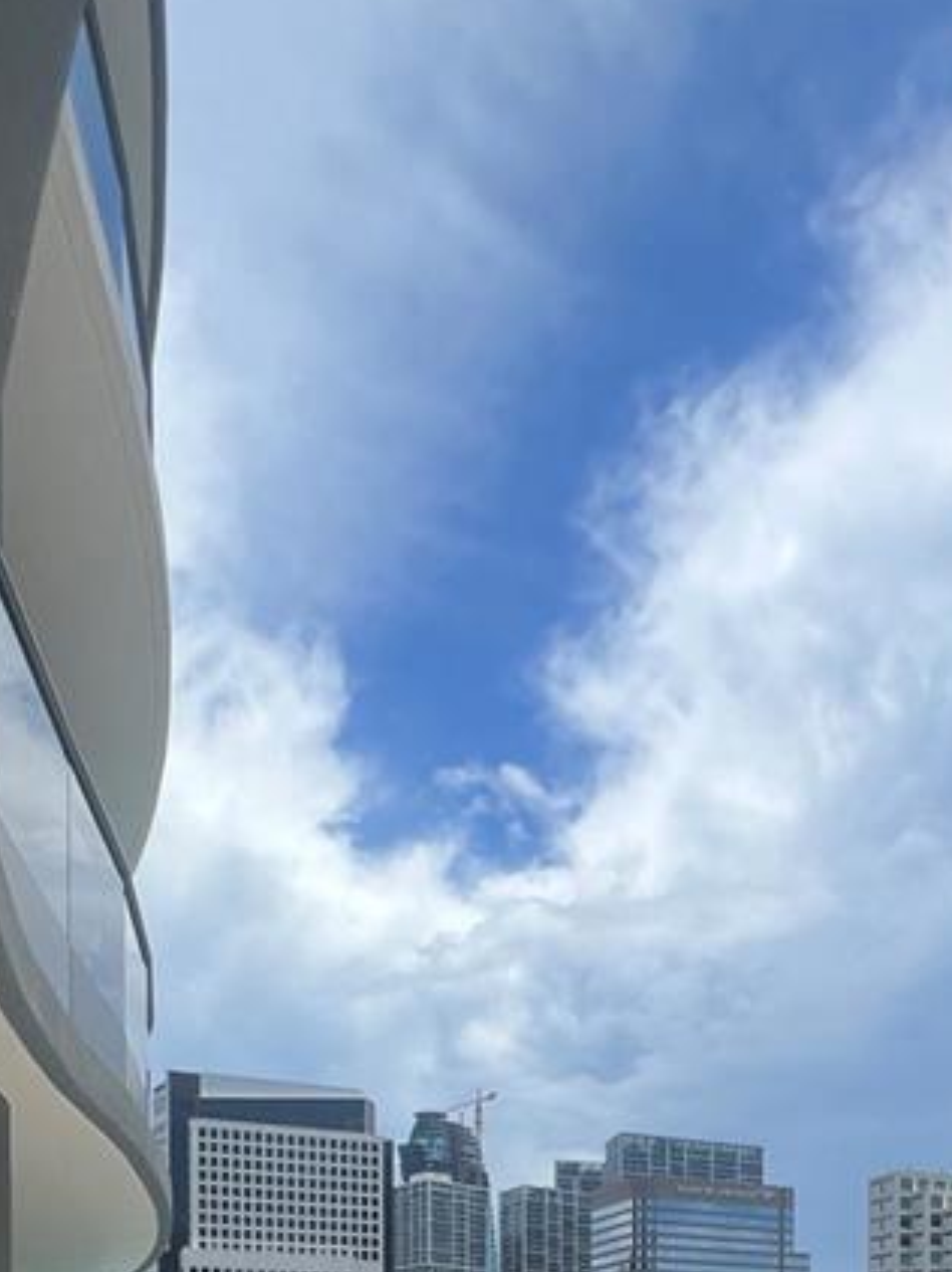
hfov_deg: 38.3
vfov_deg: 39.4
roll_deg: +0.7
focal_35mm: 37
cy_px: 1450
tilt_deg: -0.6
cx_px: 612
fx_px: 1358
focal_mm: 1.57
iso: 32
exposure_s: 1/3040
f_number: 1.8
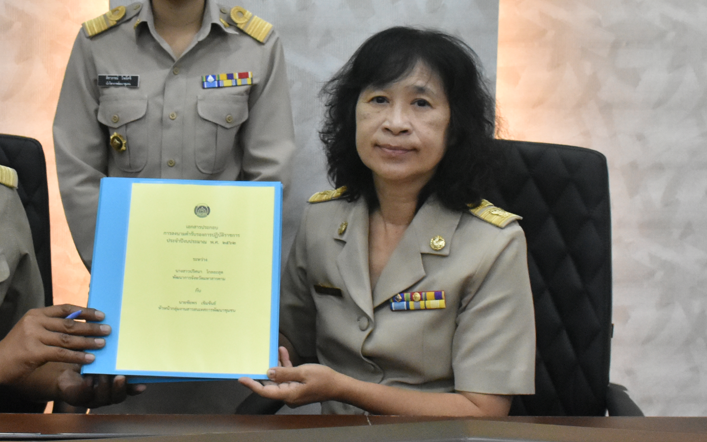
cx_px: 256
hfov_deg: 26.7
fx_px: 1486
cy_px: 171
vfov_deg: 16.9
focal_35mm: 77
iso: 2500
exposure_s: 1/160
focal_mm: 23
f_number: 6.3
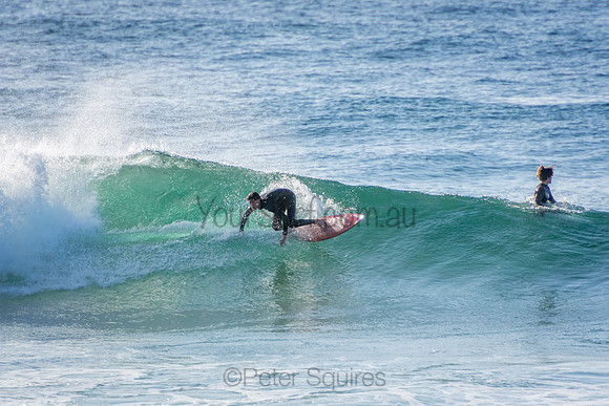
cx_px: 304
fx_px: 10152
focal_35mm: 600
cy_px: 203
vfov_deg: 2.3
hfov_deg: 3.4
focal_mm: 400
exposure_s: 1/2000
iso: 250
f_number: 5.6
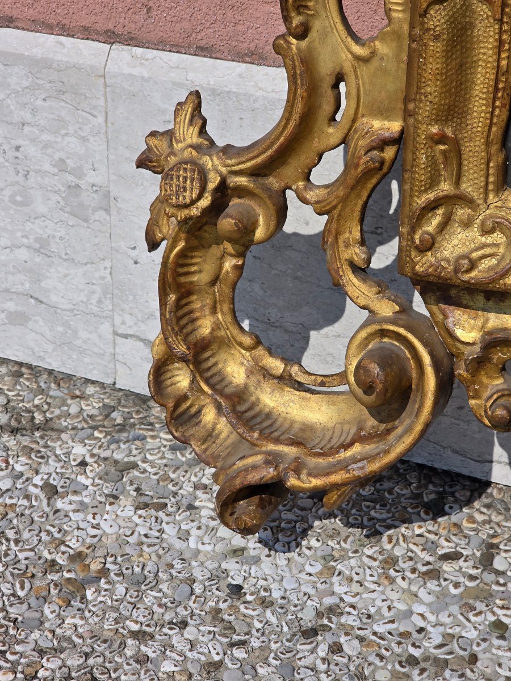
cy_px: 340
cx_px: 256
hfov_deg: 21.3
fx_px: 1358
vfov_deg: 28.2
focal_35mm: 69
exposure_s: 1/4762
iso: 50
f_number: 2.4
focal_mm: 7.9
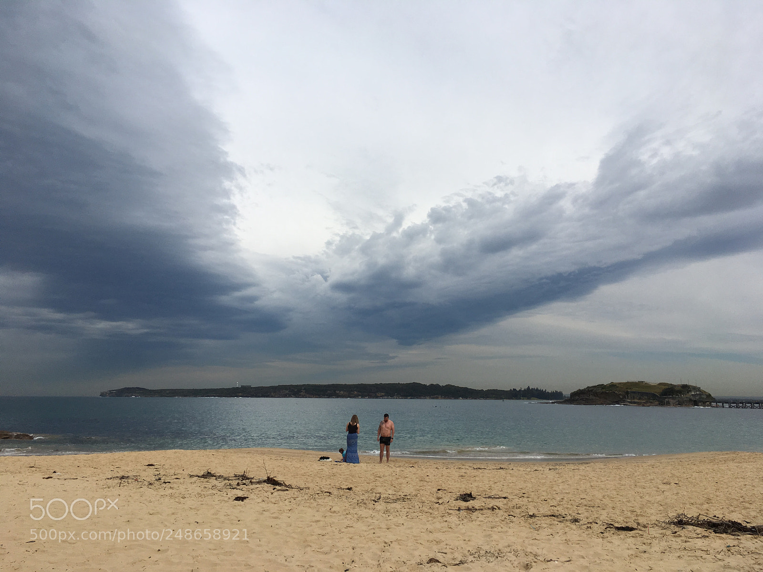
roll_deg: -0.4
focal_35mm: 29
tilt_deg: +8.3
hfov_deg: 61.7
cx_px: 382
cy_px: 286
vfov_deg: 48.2
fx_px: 639
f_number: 2.2
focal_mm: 4.15
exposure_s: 1/4274
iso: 25
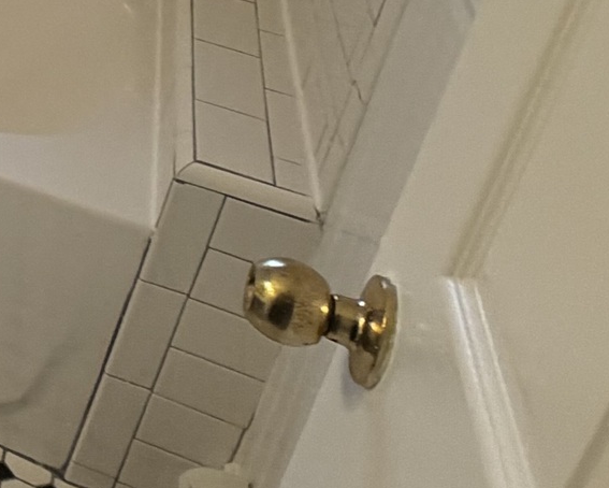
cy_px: -262
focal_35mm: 74
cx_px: -685
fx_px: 1334
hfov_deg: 16.9
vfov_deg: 18.2
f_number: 2.2
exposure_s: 1/120
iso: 160
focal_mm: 2.22
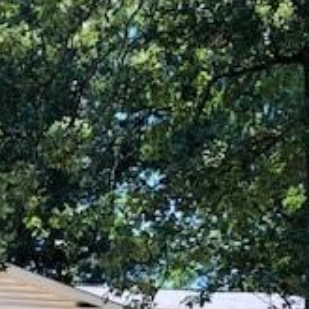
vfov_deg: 16.5
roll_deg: +0.8
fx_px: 970
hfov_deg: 18.0
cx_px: 84
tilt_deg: +3.4
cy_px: 468
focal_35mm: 96
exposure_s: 1/120
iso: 25
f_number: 1.8
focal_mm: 3.99
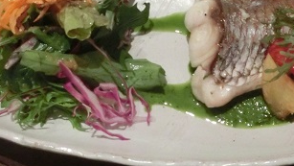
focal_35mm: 72
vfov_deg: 16.8
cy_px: 83
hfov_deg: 29.3
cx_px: 136
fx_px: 562
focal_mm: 4.24
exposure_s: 1/80
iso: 800
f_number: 3
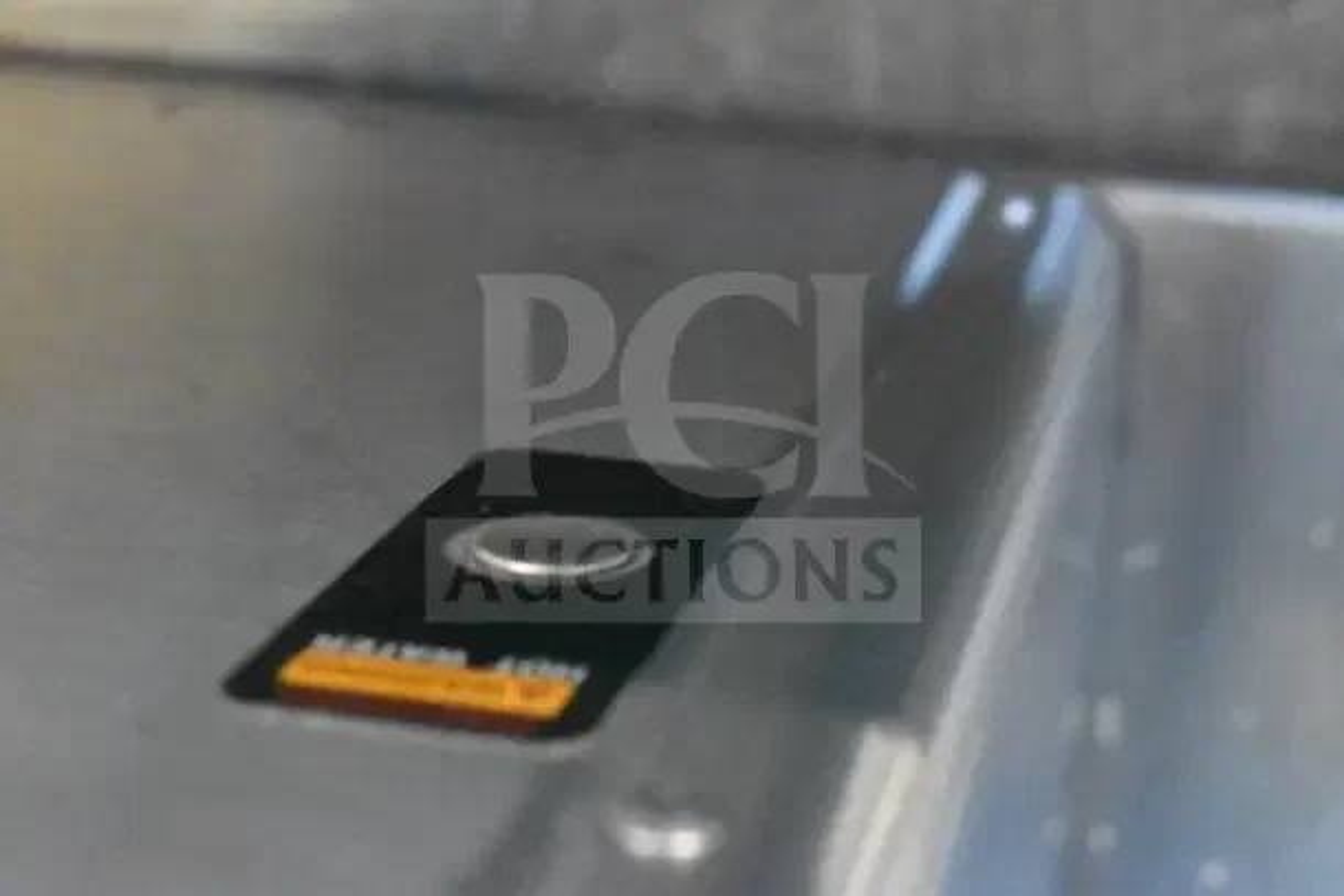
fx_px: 2688
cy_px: 448
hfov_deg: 28.1
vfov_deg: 18.9
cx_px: 672
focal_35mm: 72
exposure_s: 1/40
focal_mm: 48
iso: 25600
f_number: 5.3
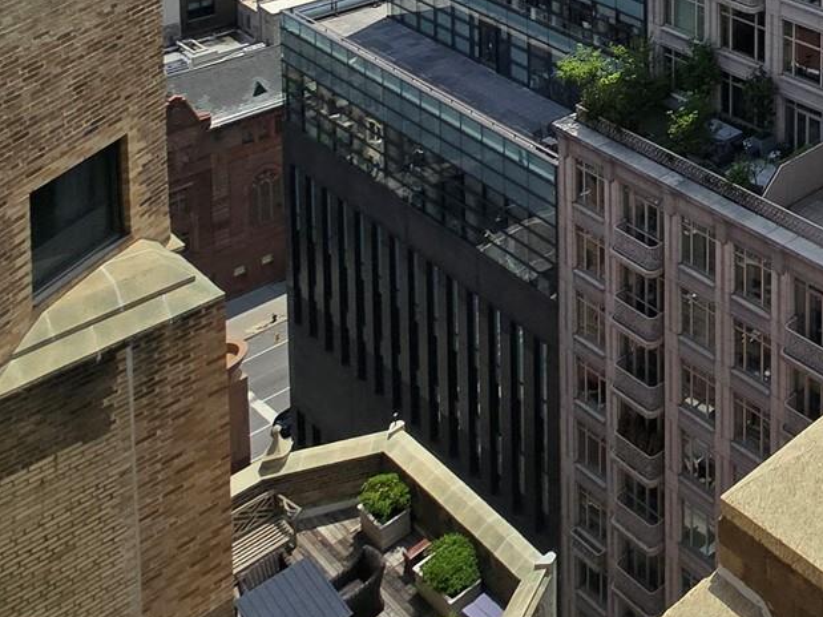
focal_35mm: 43
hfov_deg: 29.1
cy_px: -368
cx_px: 1210
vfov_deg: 24.1
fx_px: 1022
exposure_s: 1/3559
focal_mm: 2.2
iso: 50
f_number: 2.2
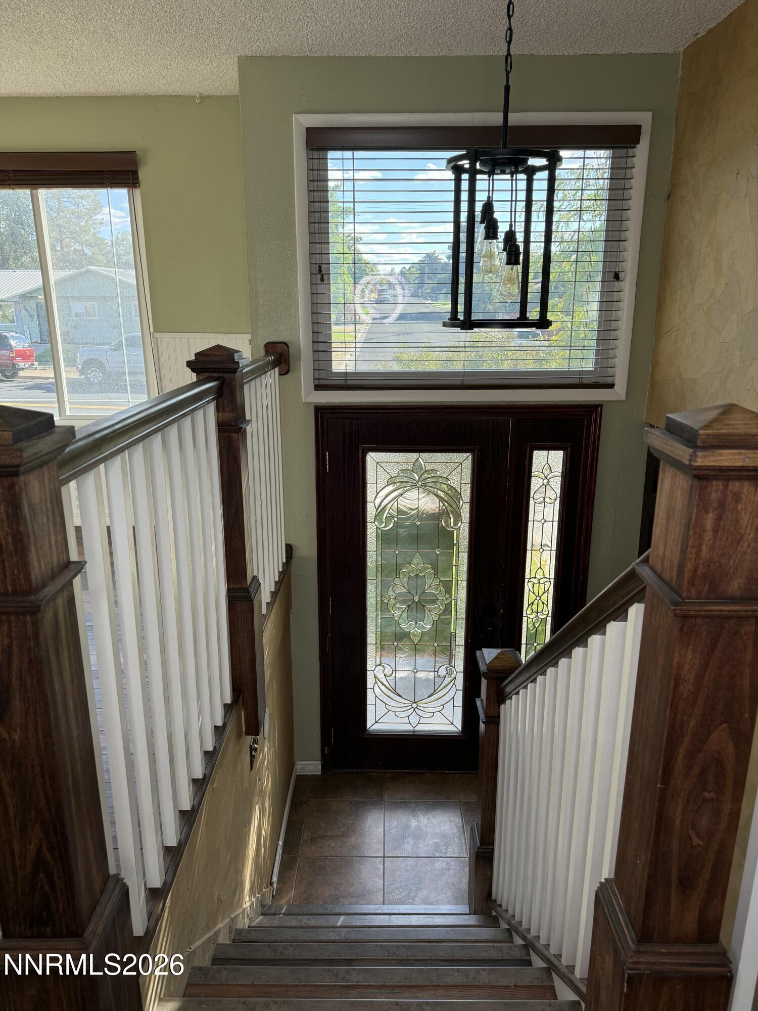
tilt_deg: -13.9
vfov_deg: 71.6
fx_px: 701
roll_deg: -0.7
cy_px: 506
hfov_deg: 56.8
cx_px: 379
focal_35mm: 24
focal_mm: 6.76
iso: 100
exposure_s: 1/363
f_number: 1.78
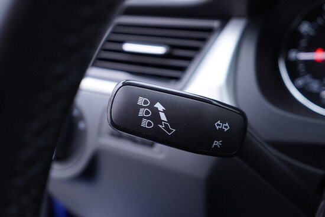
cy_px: 108
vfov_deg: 36.9
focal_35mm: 36
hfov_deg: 53.1
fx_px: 325
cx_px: 162
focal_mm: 24
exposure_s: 1/40
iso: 200
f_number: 2.8
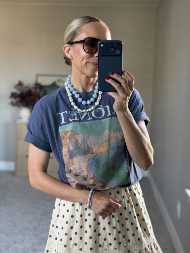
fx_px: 351
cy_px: 126
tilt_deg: -17.4
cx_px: 95
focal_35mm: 48
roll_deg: -1.3
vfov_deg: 39.7
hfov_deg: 30.3
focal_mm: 6.76
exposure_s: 1/60
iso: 200
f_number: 1.78
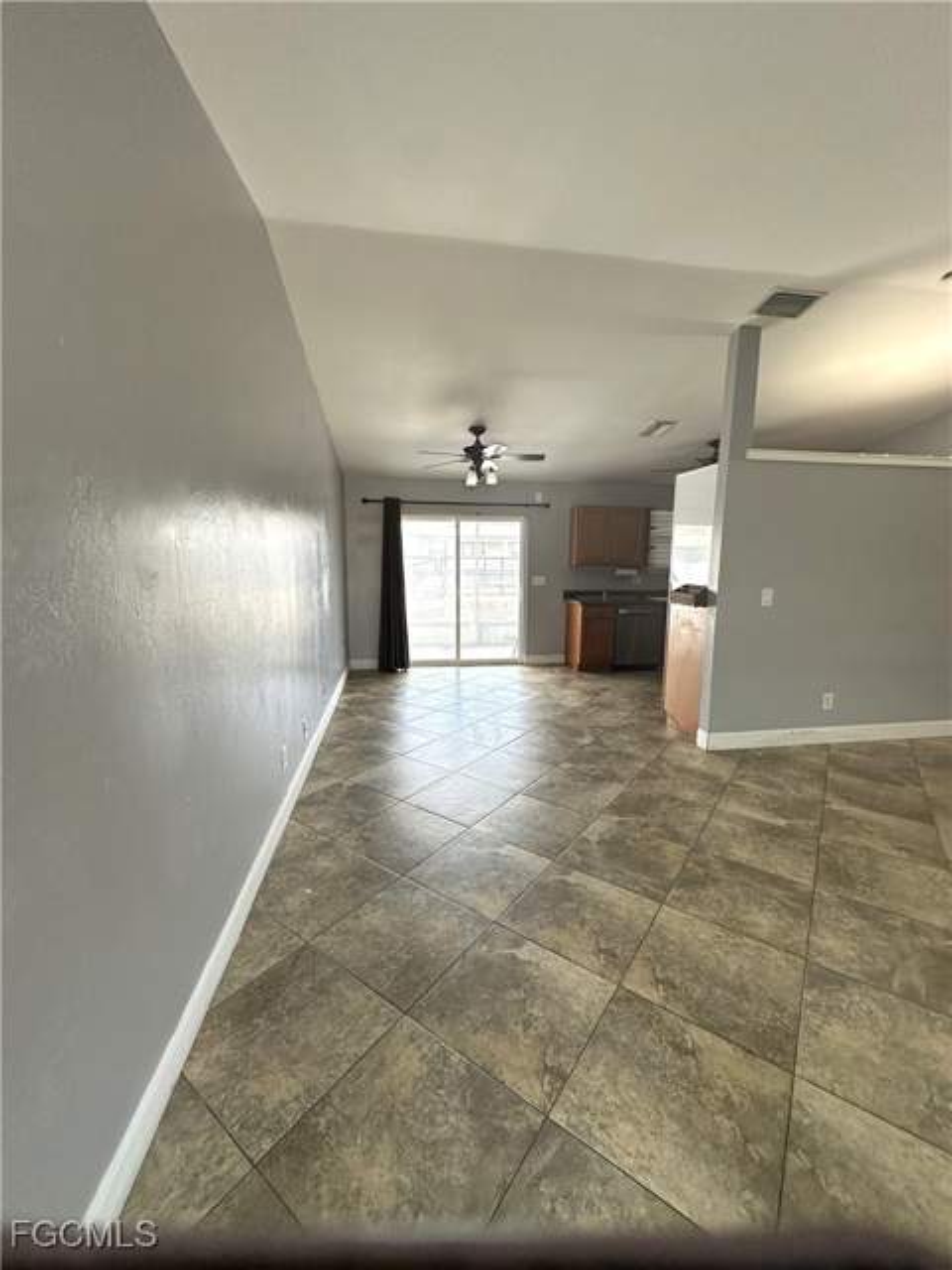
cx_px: 476
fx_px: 513
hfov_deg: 85.7
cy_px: 635
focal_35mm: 14
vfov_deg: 102.1
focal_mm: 2.22
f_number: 2.2
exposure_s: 1/120
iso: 160
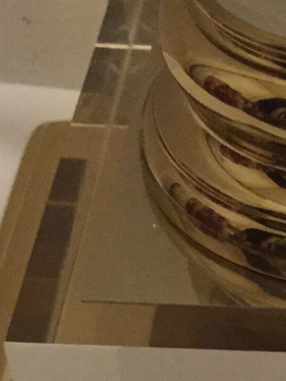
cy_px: 440
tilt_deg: -47.9
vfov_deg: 14.8
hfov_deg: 11.1
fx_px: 1422
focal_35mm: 129
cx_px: 401
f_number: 2.2
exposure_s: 1/17
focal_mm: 4.15
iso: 400
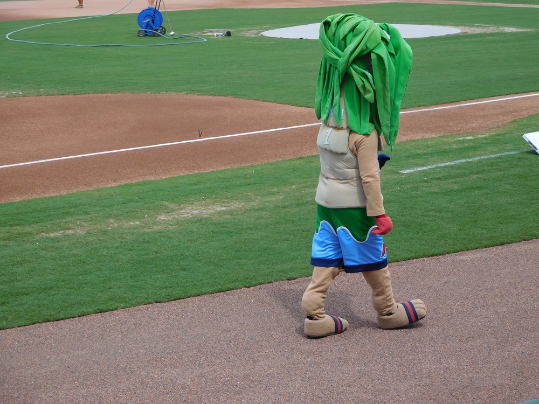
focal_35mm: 90
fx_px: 1401
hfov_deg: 21.8
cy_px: 202
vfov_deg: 16.4
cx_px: 270
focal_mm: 16.1
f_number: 4.7
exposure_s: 1/500
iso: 125
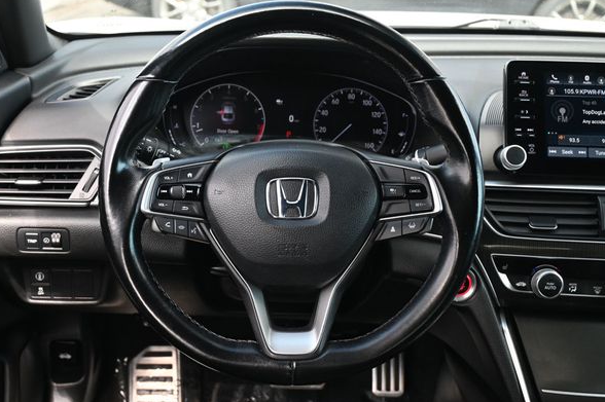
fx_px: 823
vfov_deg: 27.5
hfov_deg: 40.4
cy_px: 189
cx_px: 286
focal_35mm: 49
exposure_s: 1/125
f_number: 4.8
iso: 640
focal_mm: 30
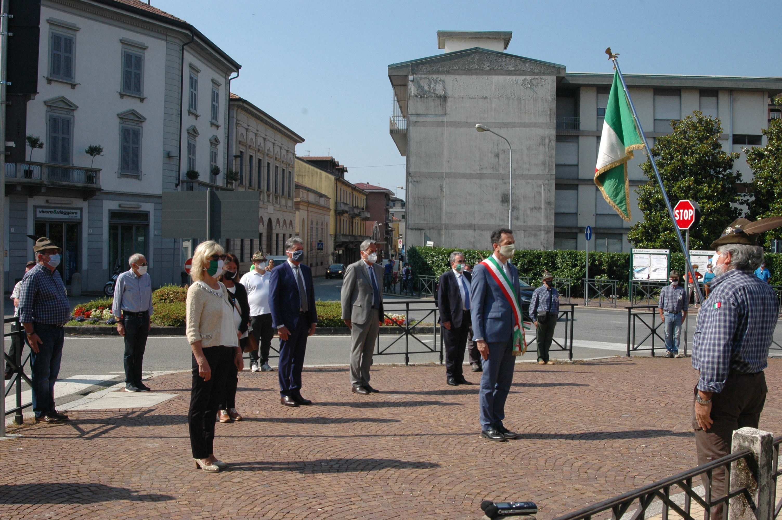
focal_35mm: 36
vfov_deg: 36.8
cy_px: 260
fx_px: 781
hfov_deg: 53.2
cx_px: 391
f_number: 11
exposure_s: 1/400
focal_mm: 24
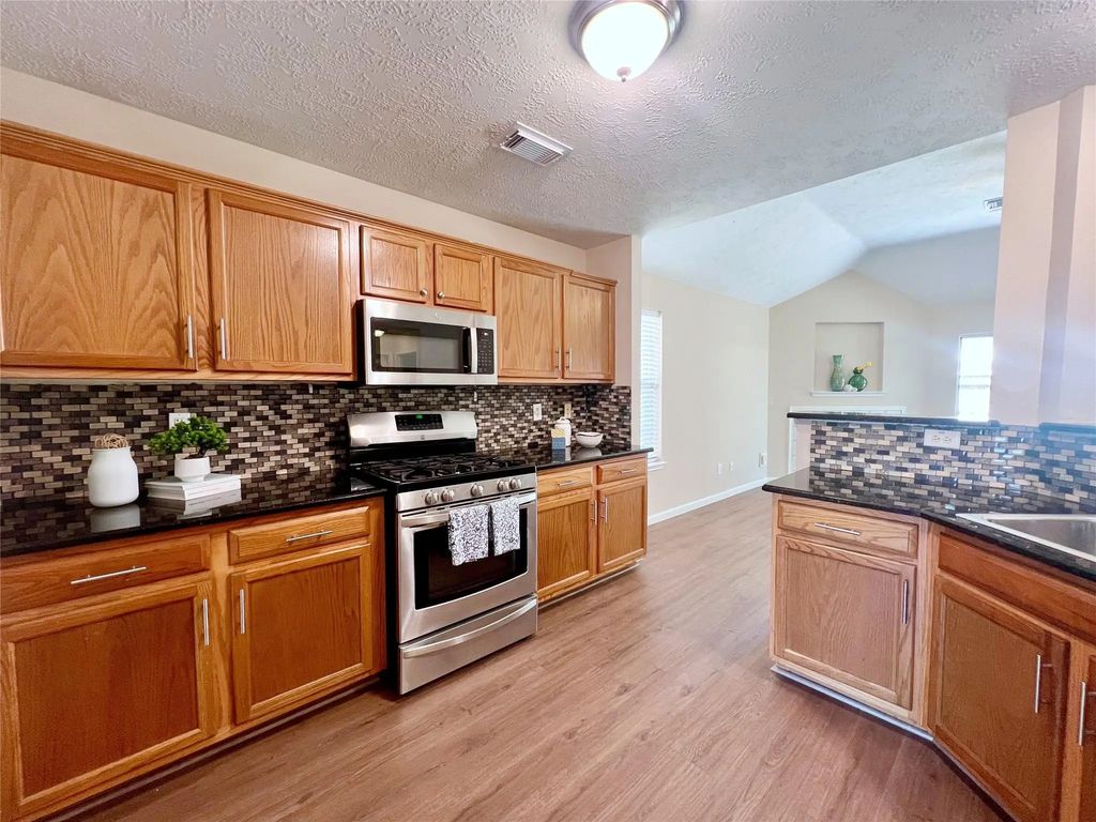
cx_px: 548
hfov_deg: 106.2
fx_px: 412
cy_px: 411
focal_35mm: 13
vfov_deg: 89.9
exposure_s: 1/60
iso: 125
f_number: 1.8
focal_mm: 1.57
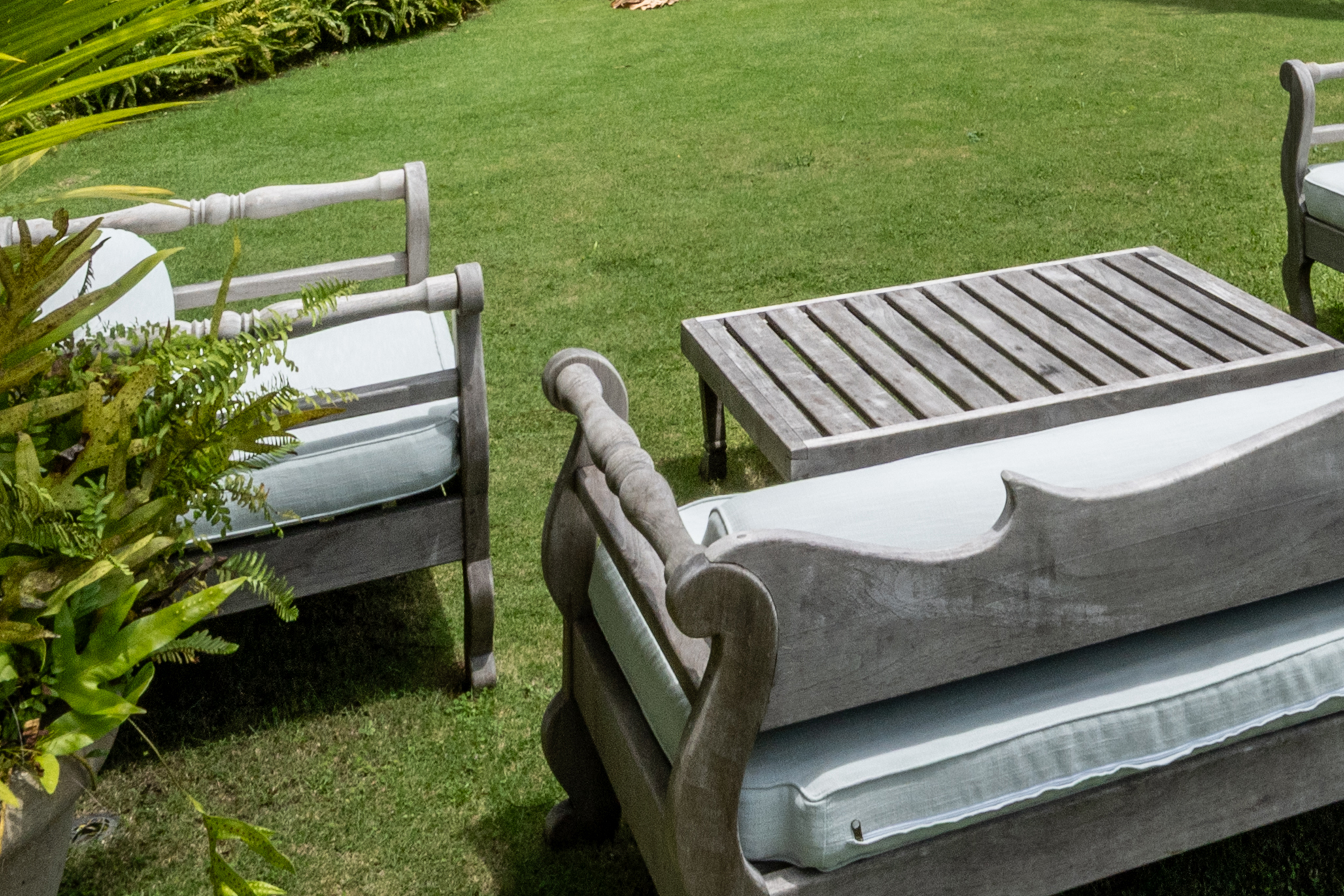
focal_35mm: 51
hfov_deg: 36.7
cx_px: 1150
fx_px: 1922
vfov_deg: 22.5
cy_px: -365
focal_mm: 17.5
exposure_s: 1/200
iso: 640
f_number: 22
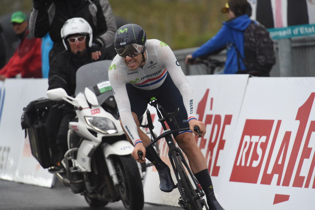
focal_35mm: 400
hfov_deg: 5.2
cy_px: 105
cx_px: 158
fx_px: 3497
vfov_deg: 3.4
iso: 3200
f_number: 5.6
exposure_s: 1/1000
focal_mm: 400
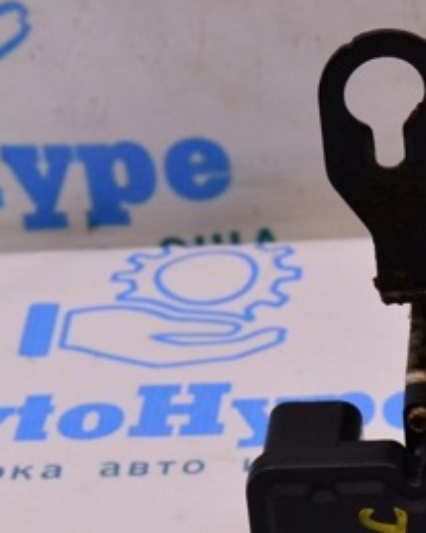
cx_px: 438
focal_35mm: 166
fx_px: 2616
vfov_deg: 11.6
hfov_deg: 9.2
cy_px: 429
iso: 1600
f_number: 8
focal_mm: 48
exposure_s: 1/125
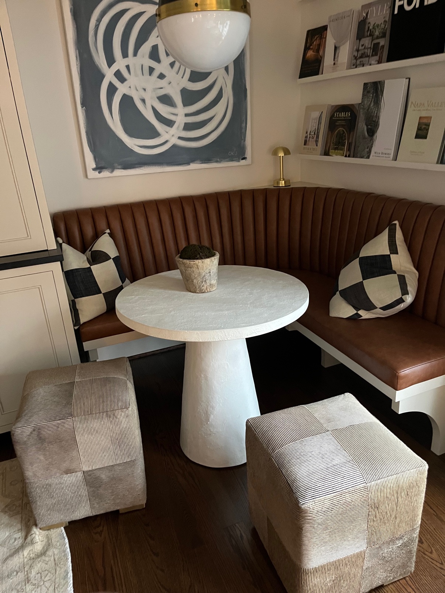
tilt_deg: -22.0
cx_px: 222
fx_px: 446
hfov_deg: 53.1
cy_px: 296
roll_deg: +4.7
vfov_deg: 67.3
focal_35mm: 26
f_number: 1.6
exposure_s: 1/30
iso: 500
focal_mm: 5.1
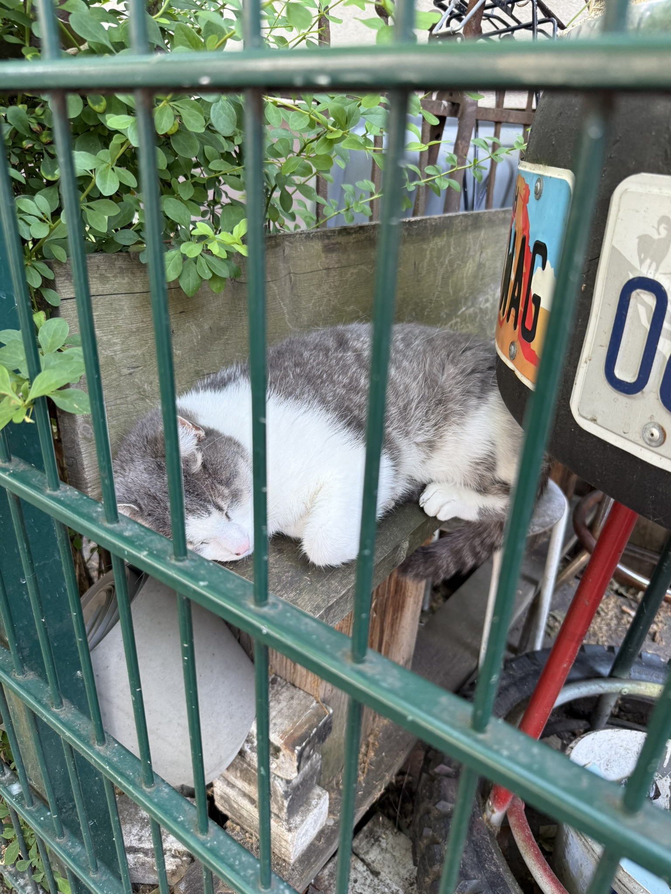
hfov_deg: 56.8
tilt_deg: -25.1
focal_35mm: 24
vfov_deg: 71.6
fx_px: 620
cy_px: 447
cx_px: 336
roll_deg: -3.7
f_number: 1.78
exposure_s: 1/146
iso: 100
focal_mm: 6.76
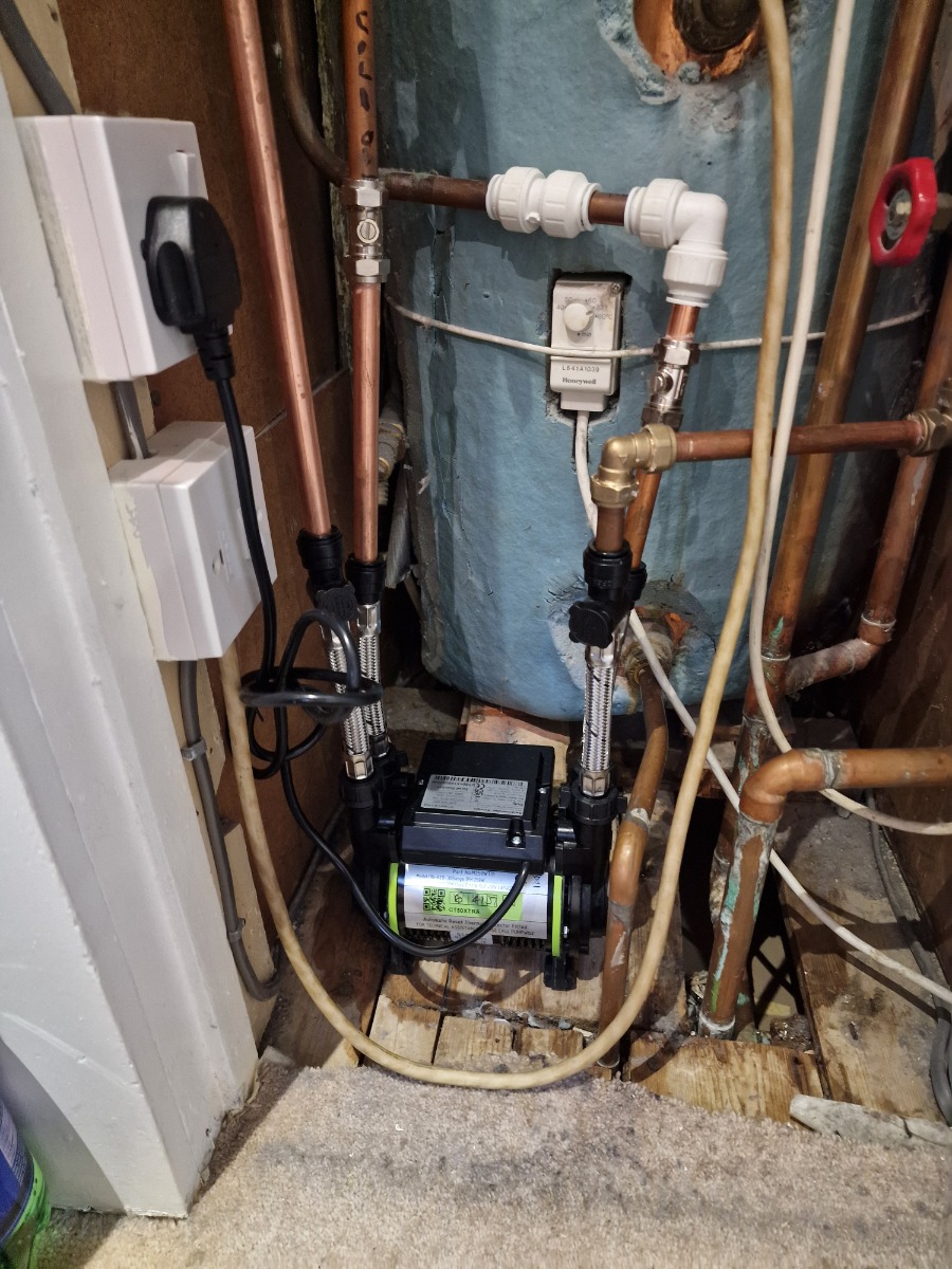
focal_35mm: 23
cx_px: 476
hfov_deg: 58.9
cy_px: 634
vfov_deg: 73.9
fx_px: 843
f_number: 1.8
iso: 800
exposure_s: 1/24
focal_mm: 6.4
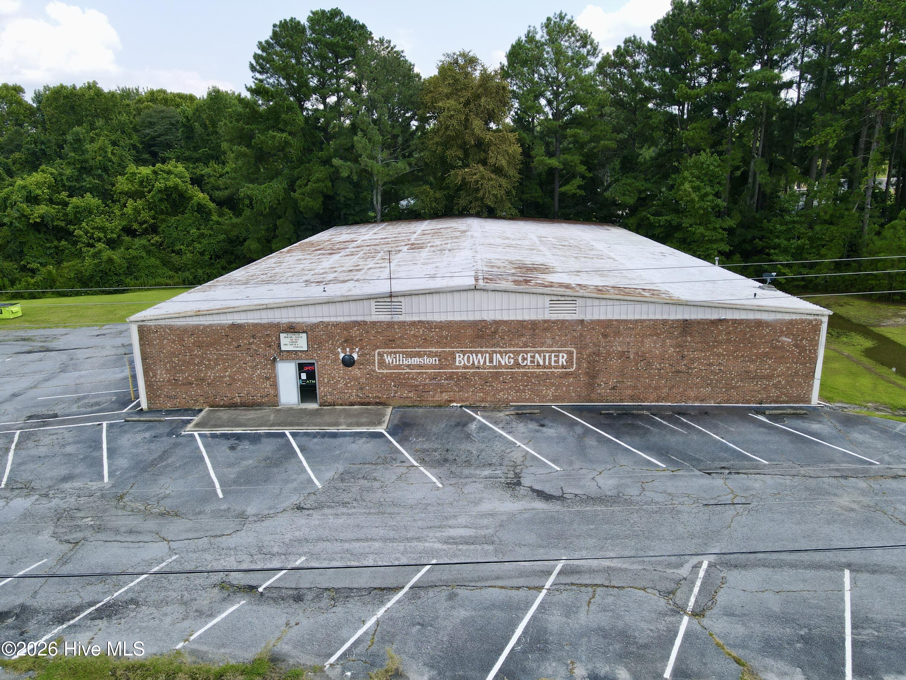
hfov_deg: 71.6
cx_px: 453
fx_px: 628
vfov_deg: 56.8
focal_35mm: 24
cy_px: 340
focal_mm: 4.5
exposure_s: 1/320
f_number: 2.8
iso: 110
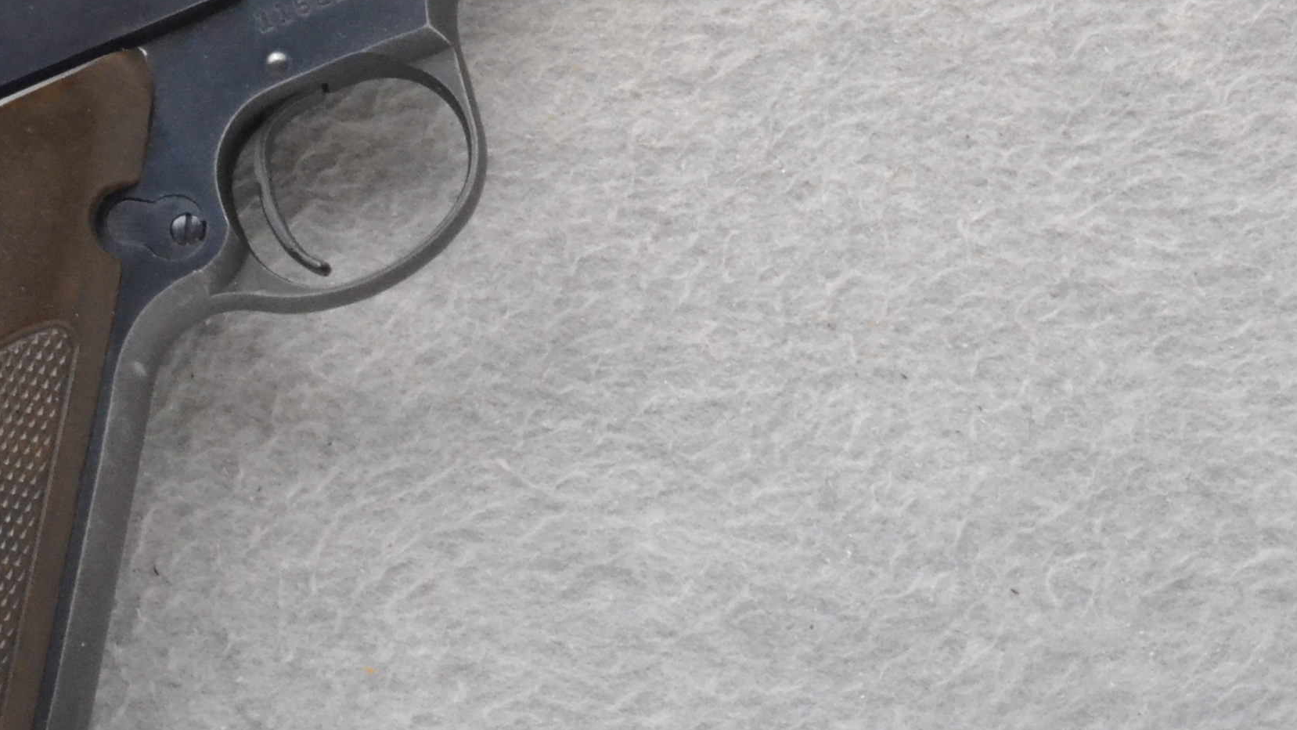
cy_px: 290
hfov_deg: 17.9
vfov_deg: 10.3
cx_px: 185
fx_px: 4058
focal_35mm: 118
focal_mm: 36
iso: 3200
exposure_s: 1/160
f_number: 20
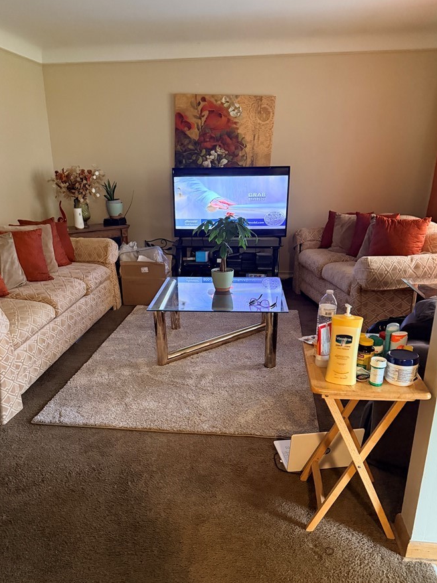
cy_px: 334
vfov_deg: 63.2
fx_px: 472
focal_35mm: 28
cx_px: 200
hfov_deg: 49.7
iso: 1000
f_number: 1.78
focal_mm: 6.76
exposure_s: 1/40
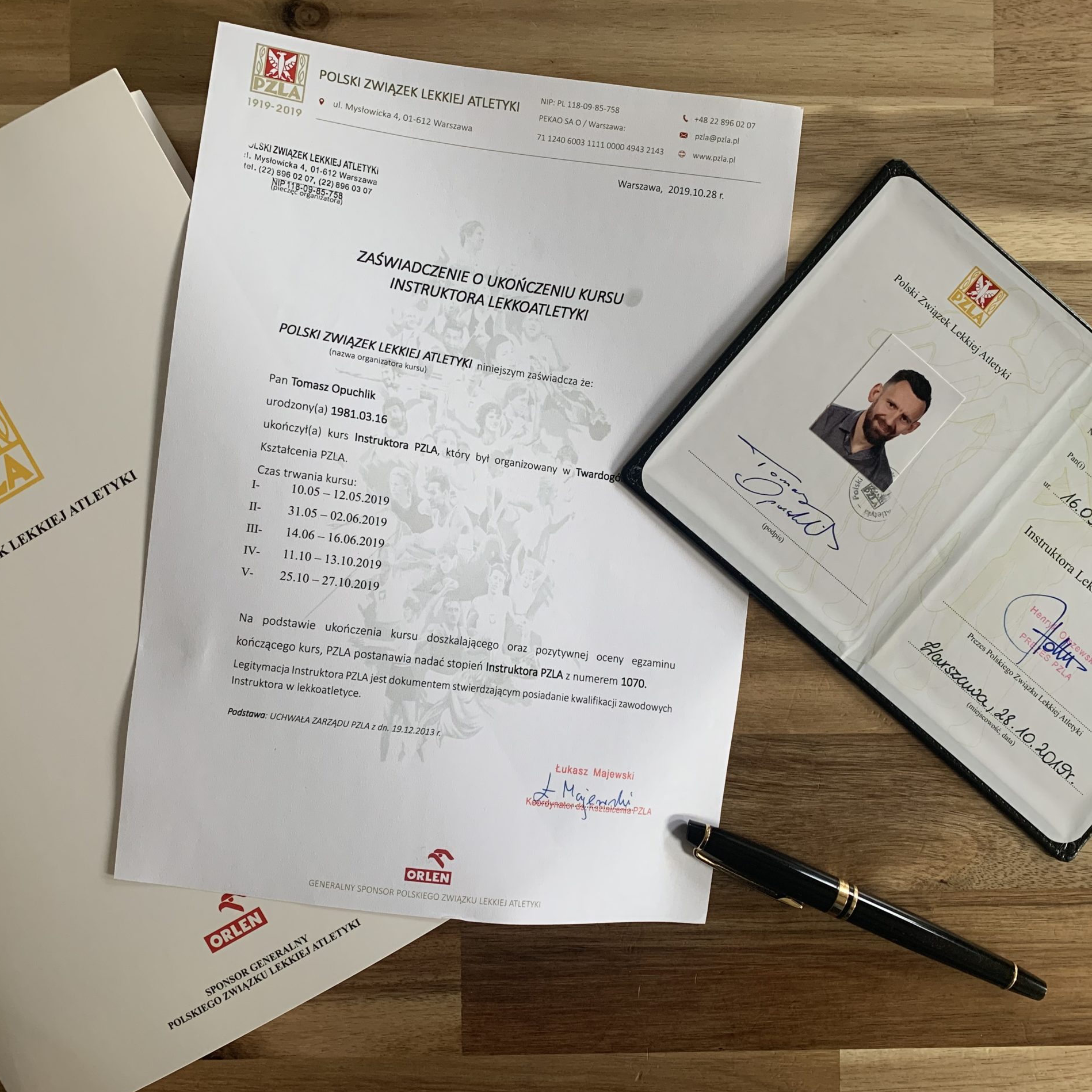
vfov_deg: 52.5
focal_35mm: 31
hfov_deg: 52.5
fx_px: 1106
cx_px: 521
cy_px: 551
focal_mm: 4.25
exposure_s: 1/89
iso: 100
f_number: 1.8
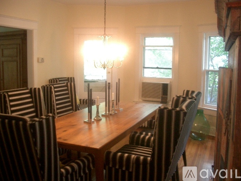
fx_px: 244
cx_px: 120
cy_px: 90
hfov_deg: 52.6
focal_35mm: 35
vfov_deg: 40.7
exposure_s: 1/25
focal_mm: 5.8
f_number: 2.6
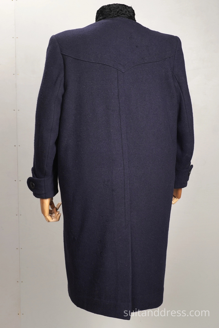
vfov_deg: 41.1
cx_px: 110
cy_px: 164
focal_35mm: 48
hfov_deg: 28.1
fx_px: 438
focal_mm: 32
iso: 320
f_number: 7.1
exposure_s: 1/25
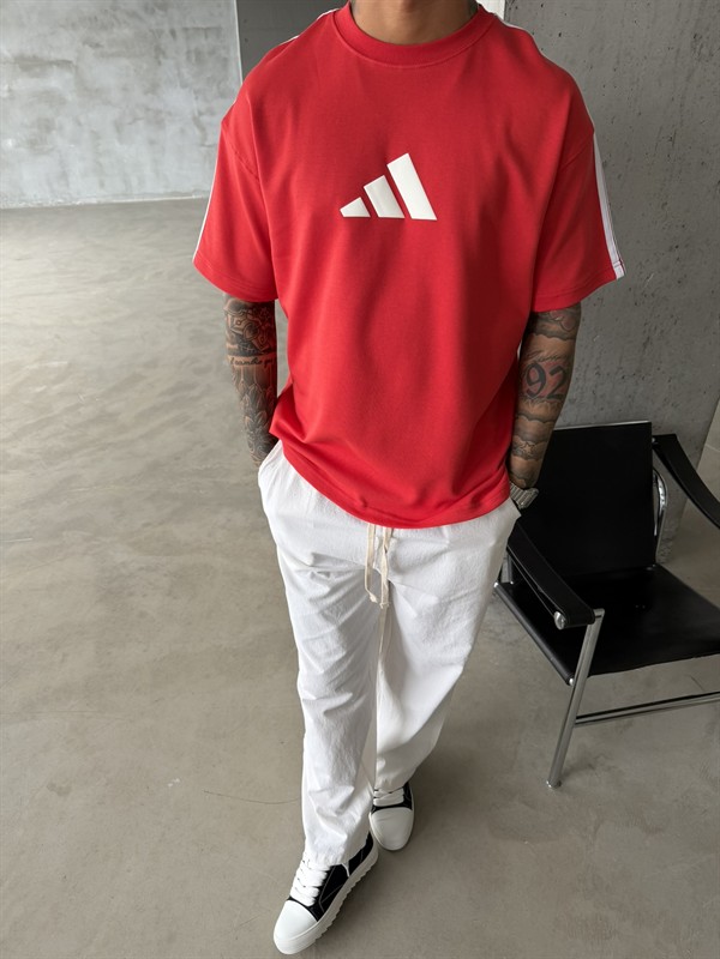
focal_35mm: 24
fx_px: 666
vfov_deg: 71.6
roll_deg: +0.1
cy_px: 480
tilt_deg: -34.2
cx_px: 360
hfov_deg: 56.8
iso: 125
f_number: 1.78
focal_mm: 6.76
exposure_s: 1/121
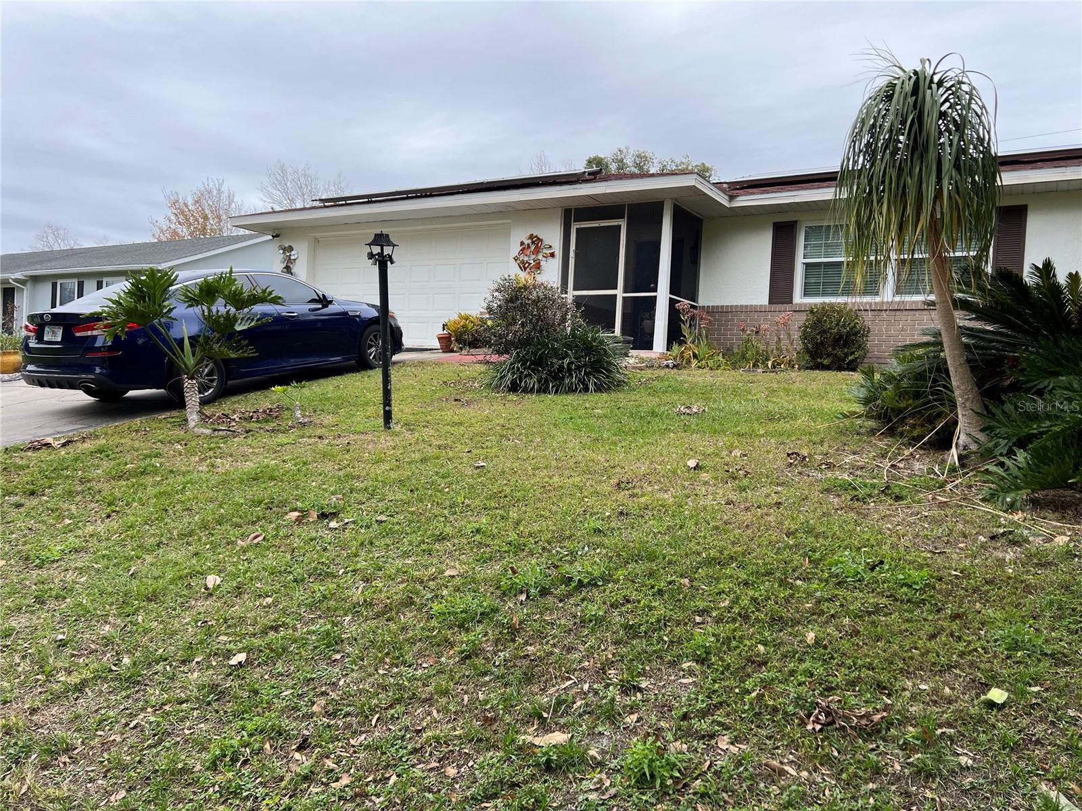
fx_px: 813
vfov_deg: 53.1
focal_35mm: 26
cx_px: 541
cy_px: 406
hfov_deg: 67.3
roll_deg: -2.4
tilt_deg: -0.2
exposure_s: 1/414
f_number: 1.5
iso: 50
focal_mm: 5.7
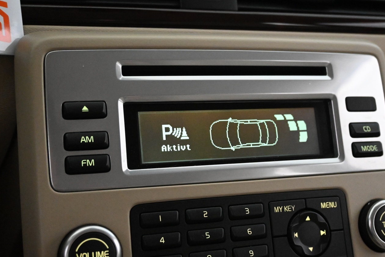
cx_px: 218
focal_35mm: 51
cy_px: 132
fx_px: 545
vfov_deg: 26.5
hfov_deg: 38.8
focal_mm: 26.5
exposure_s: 1/60
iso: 6400
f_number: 4.5
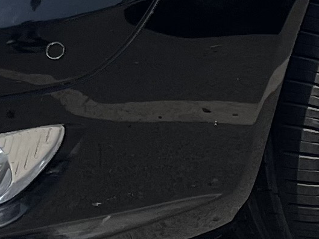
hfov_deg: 9.9
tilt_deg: -19.7
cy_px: -113
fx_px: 1825
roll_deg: -0.2
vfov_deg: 7.4
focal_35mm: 198
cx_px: 281
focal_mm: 4.2
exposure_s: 1/3509
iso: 32
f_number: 1.6
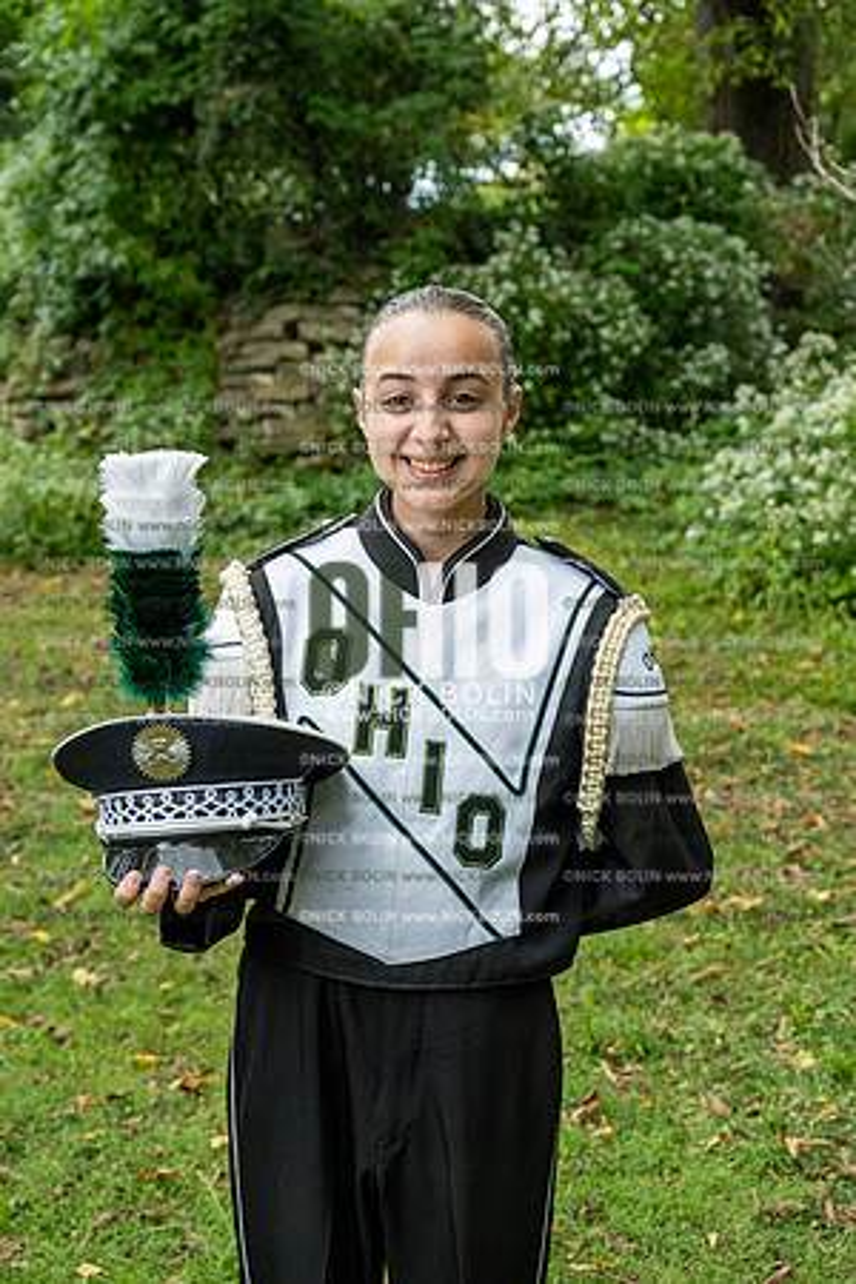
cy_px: 642
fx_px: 1855
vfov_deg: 38.2
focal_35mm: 52
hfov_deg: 26.0
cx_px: 428
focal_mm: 52
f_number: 5.6
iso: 1000
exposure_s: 1/640
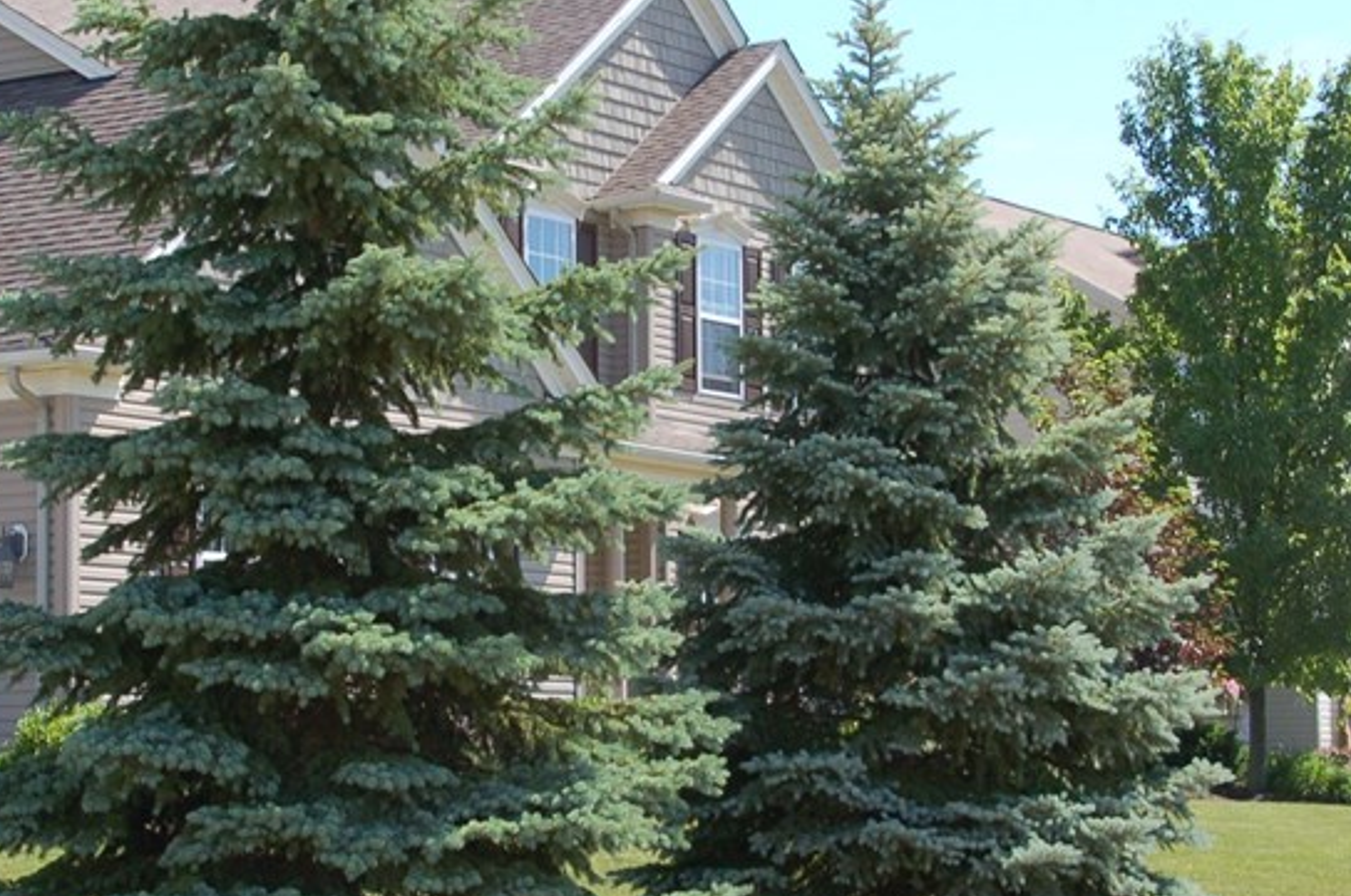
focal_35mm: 90
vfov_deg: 15.1
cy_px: 439
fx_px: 3372
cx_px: 478
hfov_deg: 22.6
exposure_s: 1/500
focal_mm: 30
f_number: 5.6
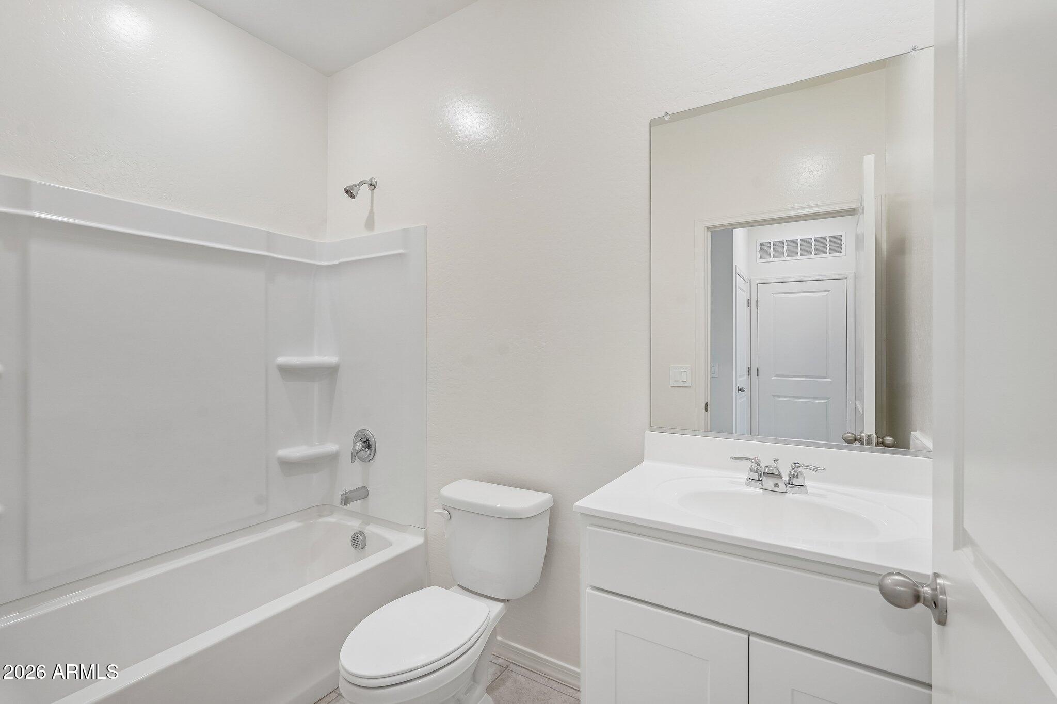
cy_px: 352
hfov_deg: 96.7
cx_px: 528
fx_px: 470
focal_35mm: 16
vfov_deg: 73.7
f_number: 8
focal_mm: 16
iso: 400
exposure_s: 1/30
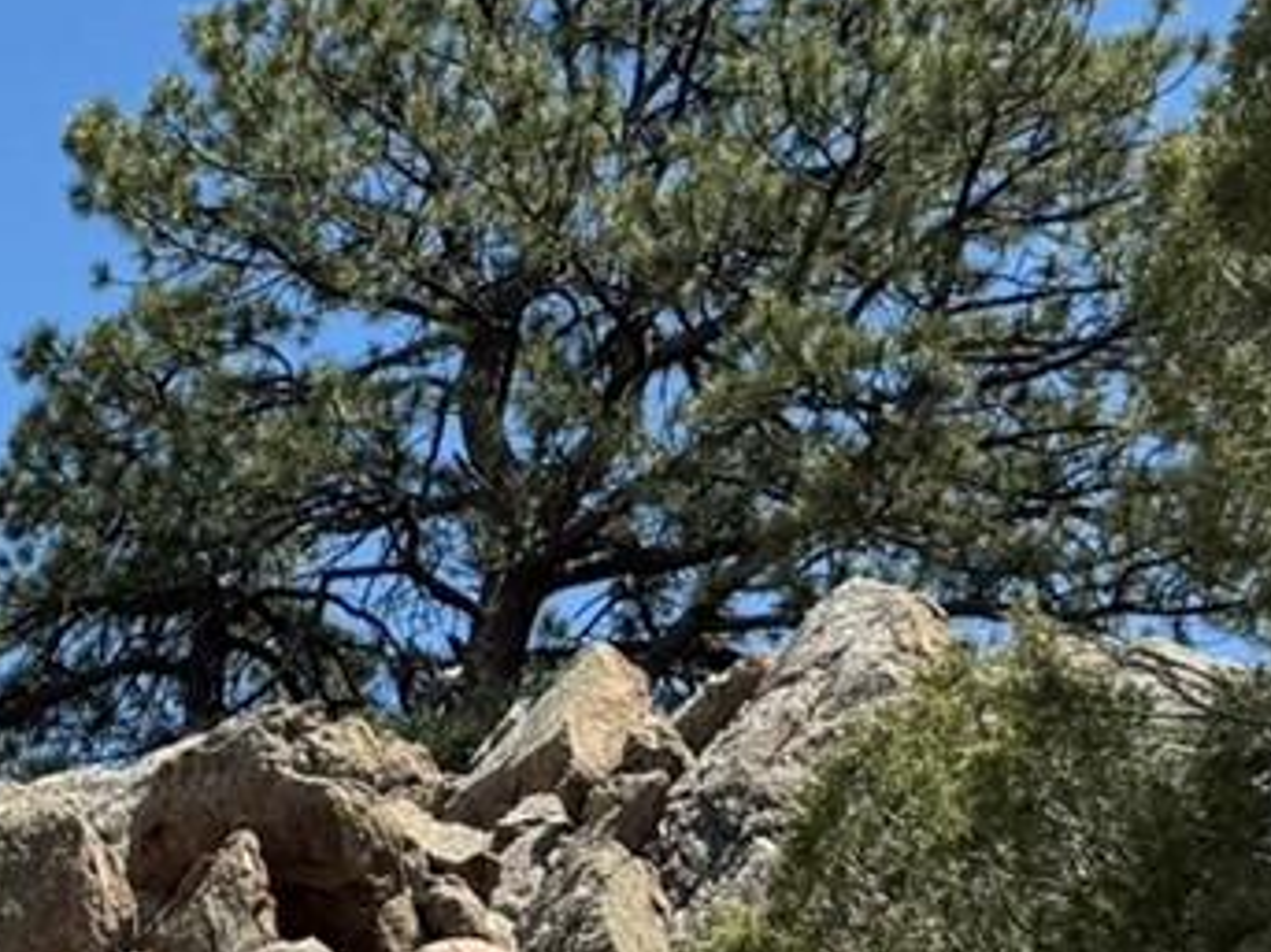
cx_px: -59
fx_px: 4111
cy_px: 1230
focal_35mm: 112
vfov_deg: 12.8
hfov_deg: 17.1
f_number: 1.78
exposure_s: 1/3759
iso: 80
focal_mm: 6.76
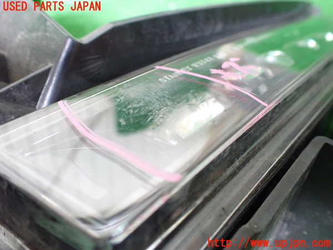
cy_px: 125
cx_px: 166
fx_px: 289
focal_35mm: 30
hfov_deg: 60.0
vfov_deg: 46.8
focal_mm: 5.4
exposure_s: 1/60
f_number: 2.3
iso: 800
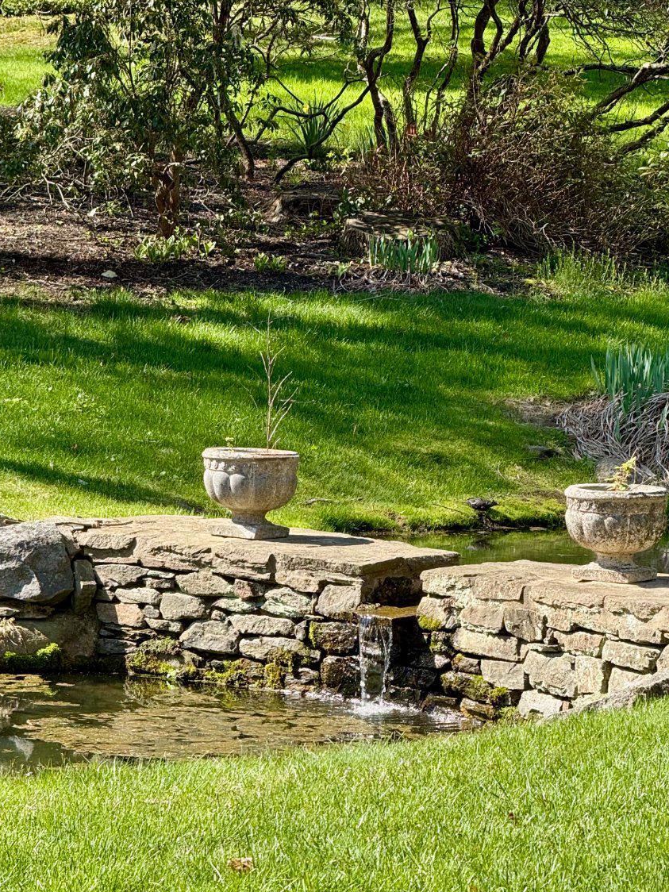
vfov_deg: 12.0
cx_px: 401
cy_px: 507
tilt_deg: -4.5
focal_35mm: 164
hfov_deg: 9.0
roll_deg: -3.2
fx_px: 4226
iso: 50
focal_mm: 15.66
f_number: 2.8
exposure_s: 1/361
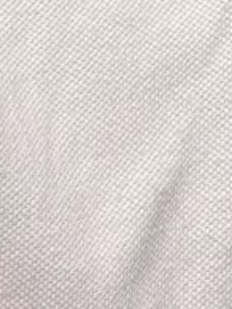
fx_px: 1964
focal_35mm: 220
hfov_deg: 6.8
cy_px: -753
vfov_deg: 7.4
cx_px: 118
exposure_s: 1/1224
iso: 32
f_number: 1.9
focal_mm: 2.71
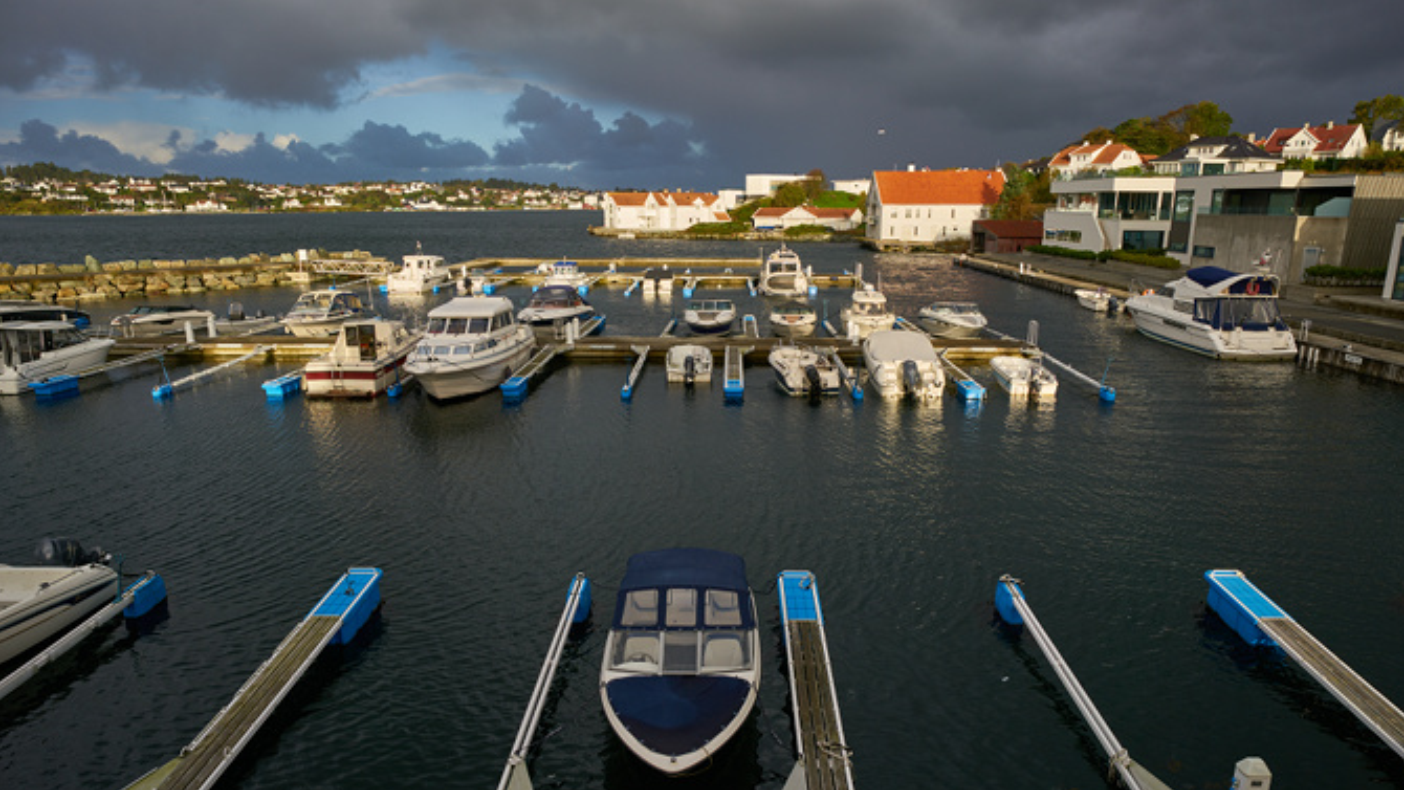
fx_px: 856
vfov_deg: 49.4
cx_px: 725
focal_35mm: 23
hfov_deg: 78.7
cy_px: 437
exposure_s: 1/250
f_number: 8
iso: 100
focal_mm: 21
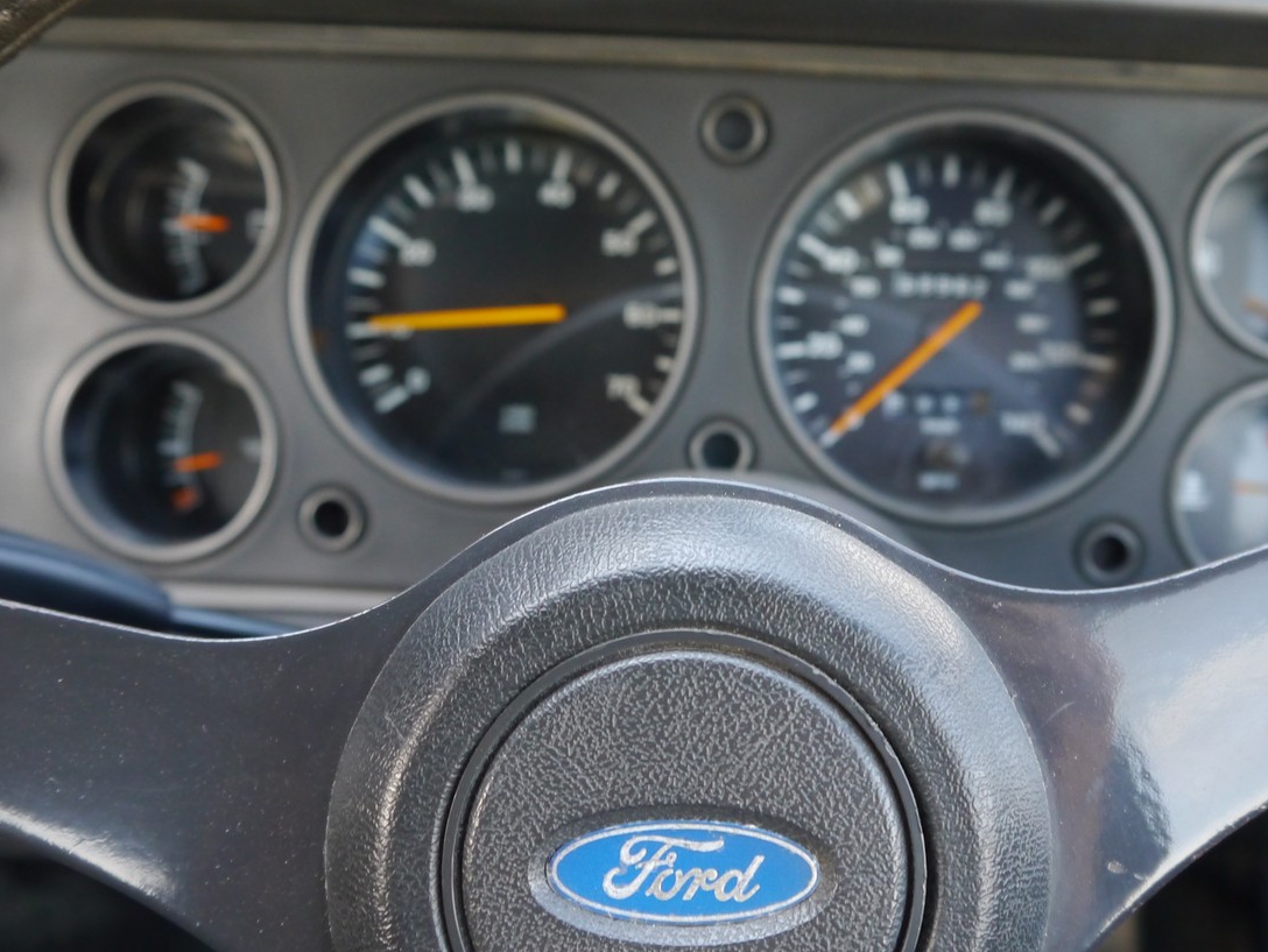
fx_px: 1722
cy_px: 465
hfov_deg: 40.3
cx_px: 748
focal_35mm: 47
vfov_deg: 30.9
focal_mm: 16
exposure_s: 1/25
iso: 800
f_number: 3.8
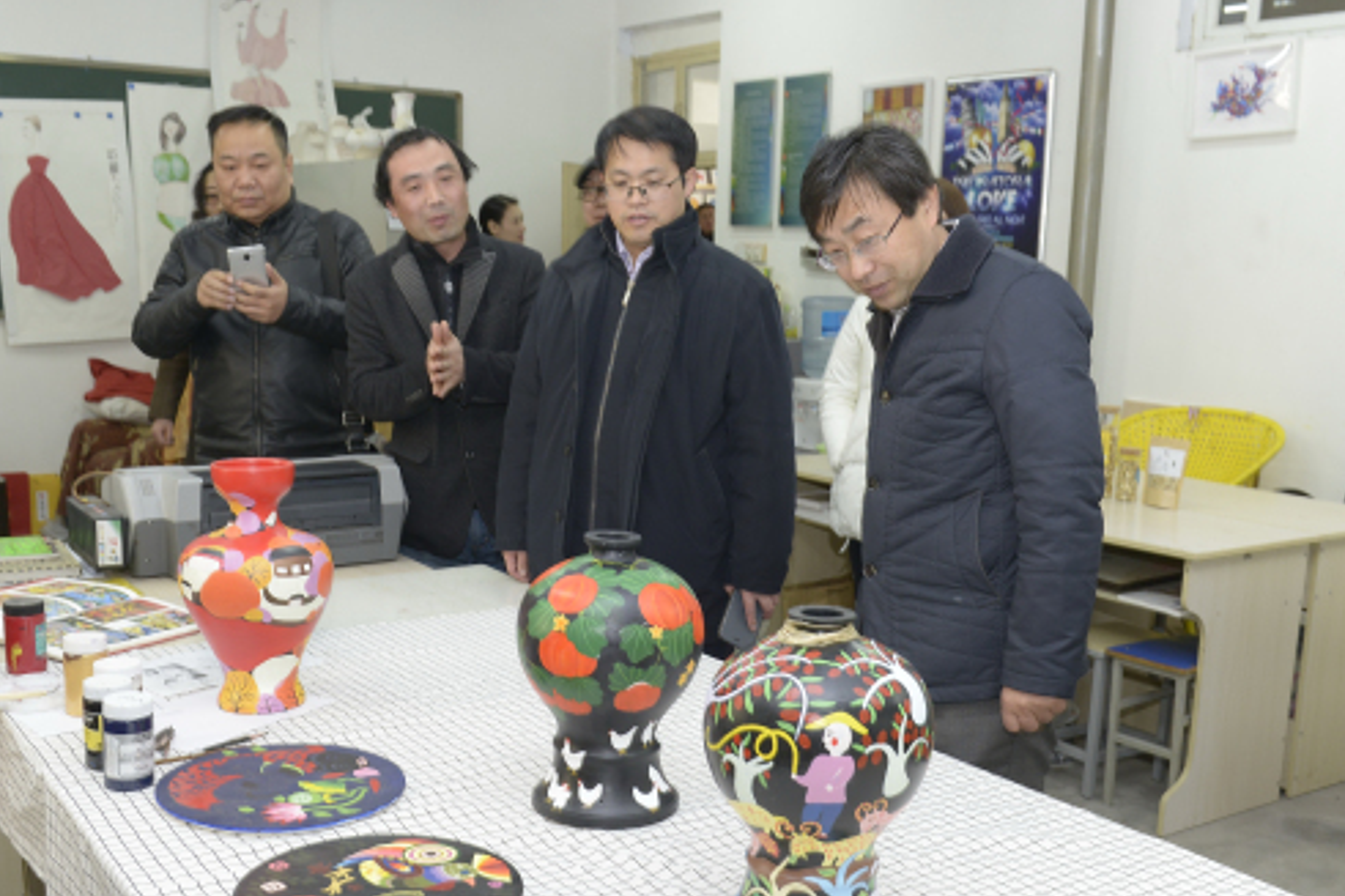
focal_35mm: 41
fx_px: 1531
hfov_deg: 47.4
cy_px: 569
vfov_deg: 32.4
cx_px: 644
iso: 800
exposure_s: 1/25
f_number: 8
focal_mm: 31
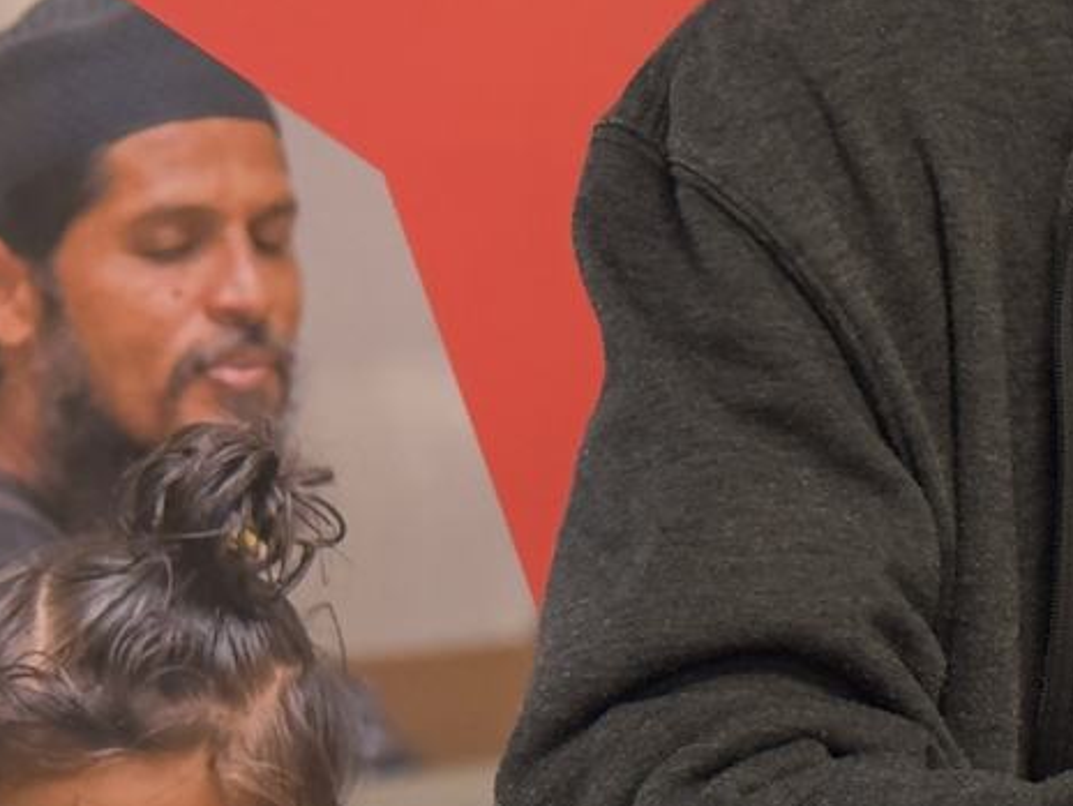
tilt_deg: -3.7
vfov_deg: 9.0
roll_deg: +1.0
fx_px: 5116
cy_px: 194
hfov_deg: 11.7
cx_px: 1382
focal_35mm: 165
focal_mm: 6.76
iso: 125
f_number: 1.78
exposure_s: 1/60
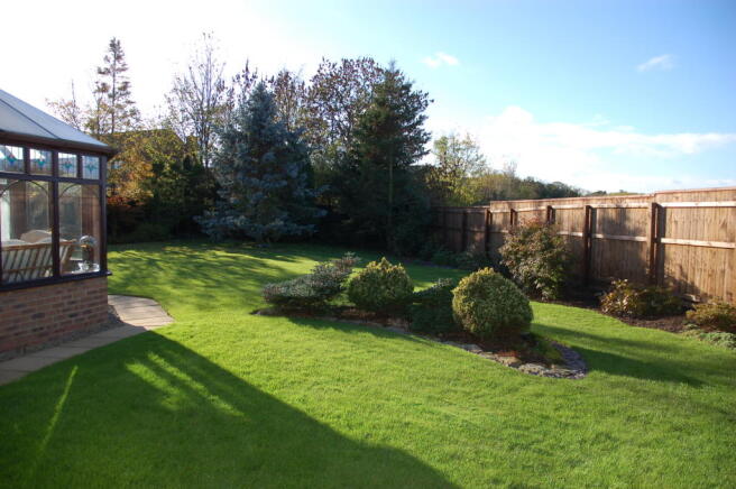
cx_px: 368
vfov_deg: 47.8
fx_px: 551
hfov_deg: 67.4
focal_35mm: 27
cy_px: 244
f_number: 4.5
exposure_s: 1/500
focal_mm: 18
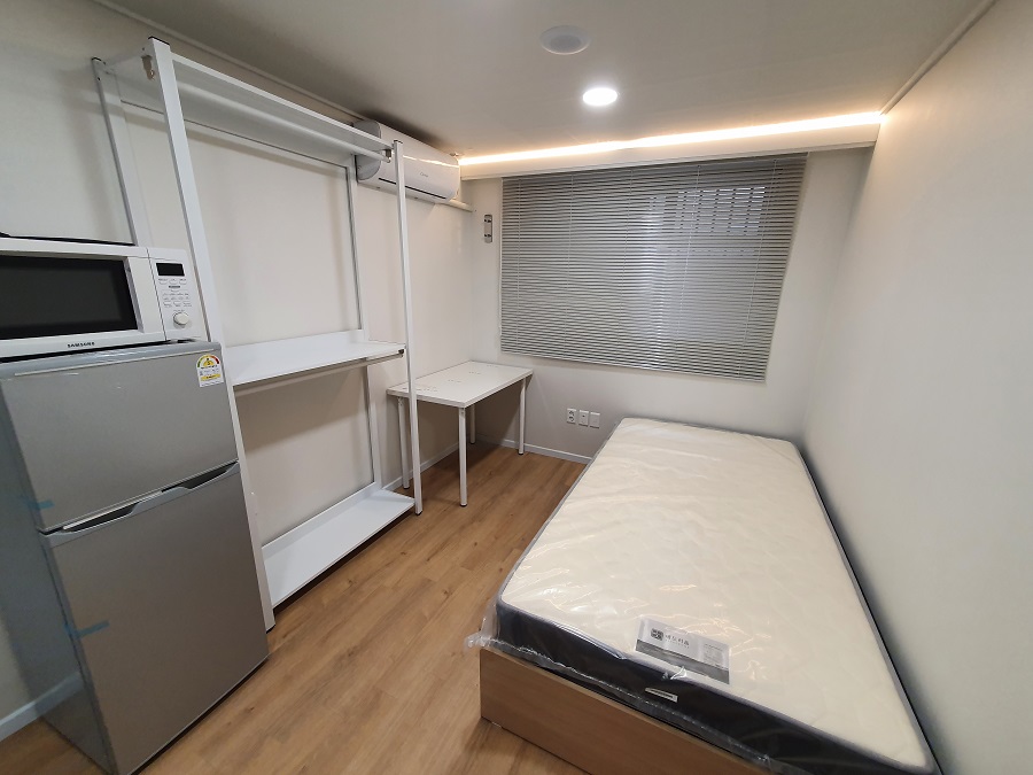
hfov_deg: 106.2
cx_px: 516
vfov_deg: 89.9
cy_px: 388
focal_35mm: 13
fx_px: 388
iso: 160
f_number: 2.2
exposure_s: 1/60
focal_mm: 1.8
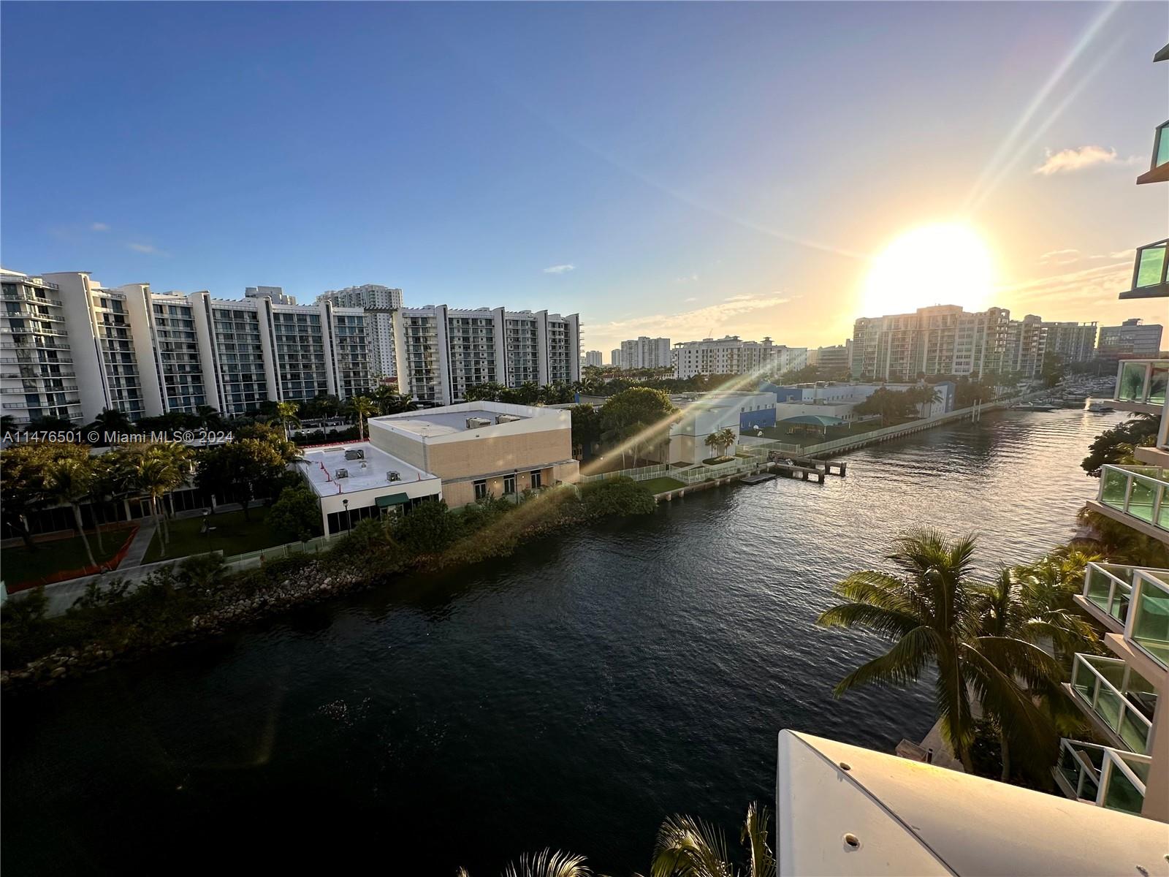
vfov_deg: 85.7
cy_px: 438
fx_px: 473
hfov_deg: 102.1
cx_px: 584
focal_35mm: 14
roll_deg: +1.7
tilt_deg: -8.3
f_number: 2.2
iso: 40
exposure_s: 1/1453
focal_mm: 2.22
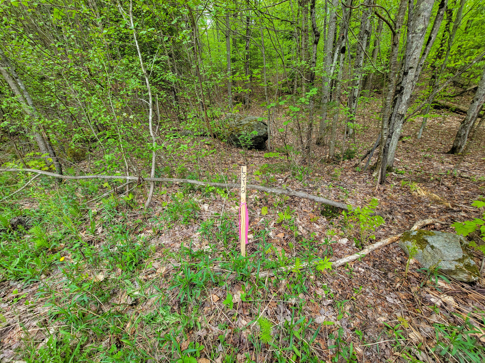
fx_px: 182
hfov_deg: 106.2
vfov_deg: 89.9
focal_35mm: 13
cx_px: 242
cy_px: 182
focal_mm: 2.2
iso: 50
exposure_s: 1/140
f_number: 2.2
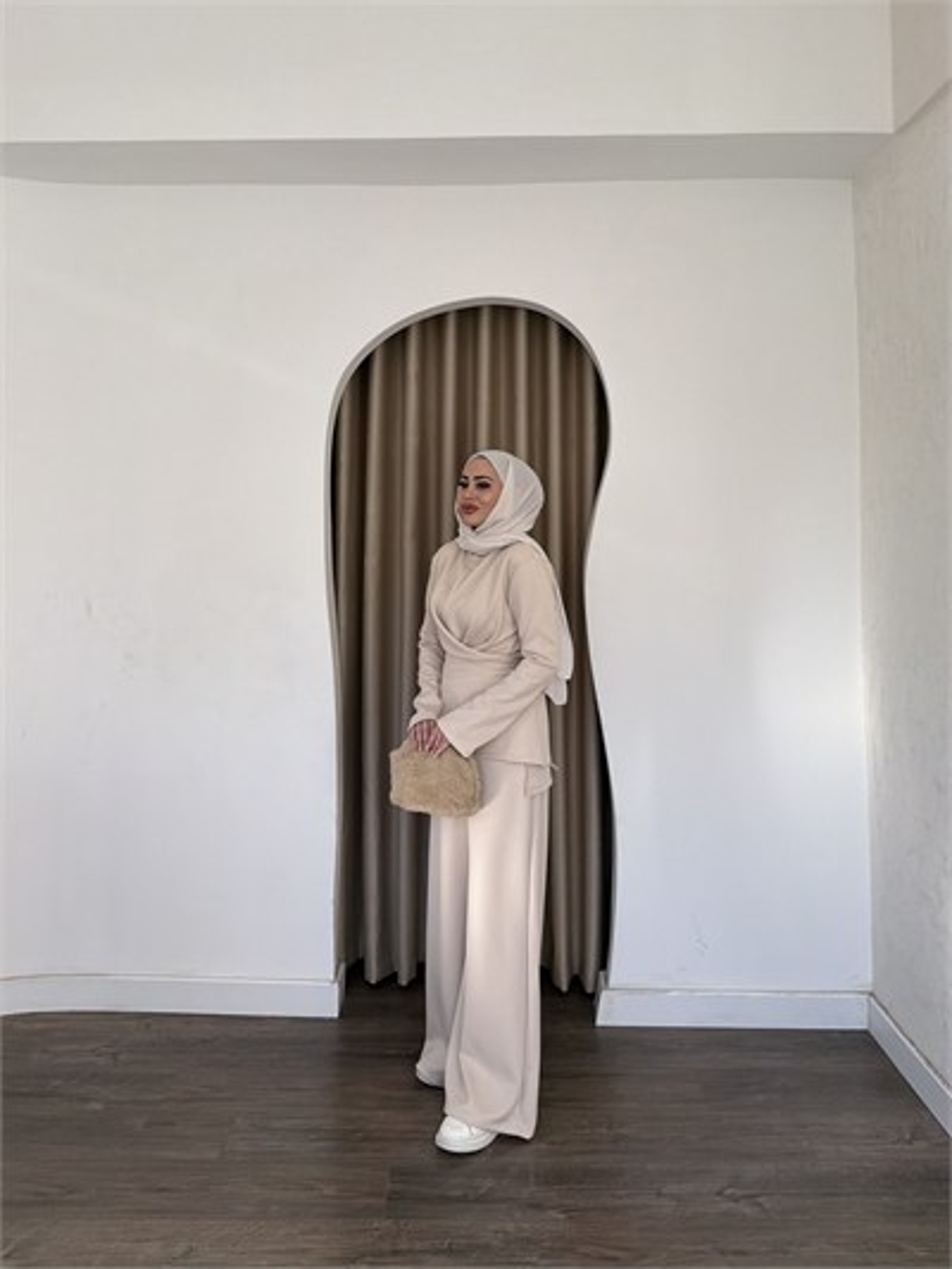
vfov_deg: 71.6
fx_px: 880
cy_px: 634
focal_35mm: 24
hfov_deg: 56.8
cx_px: 476
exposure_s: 1/2232
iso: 320
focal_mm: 6.76
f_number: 1.78
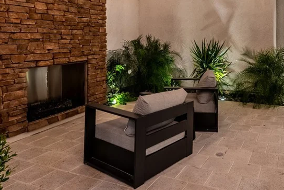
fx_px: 252
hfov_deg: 57.2
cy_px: 40
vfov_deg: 39.6
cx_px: 193
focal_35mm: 32
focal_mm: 17
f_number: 7.1
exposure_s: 1/25
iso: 250
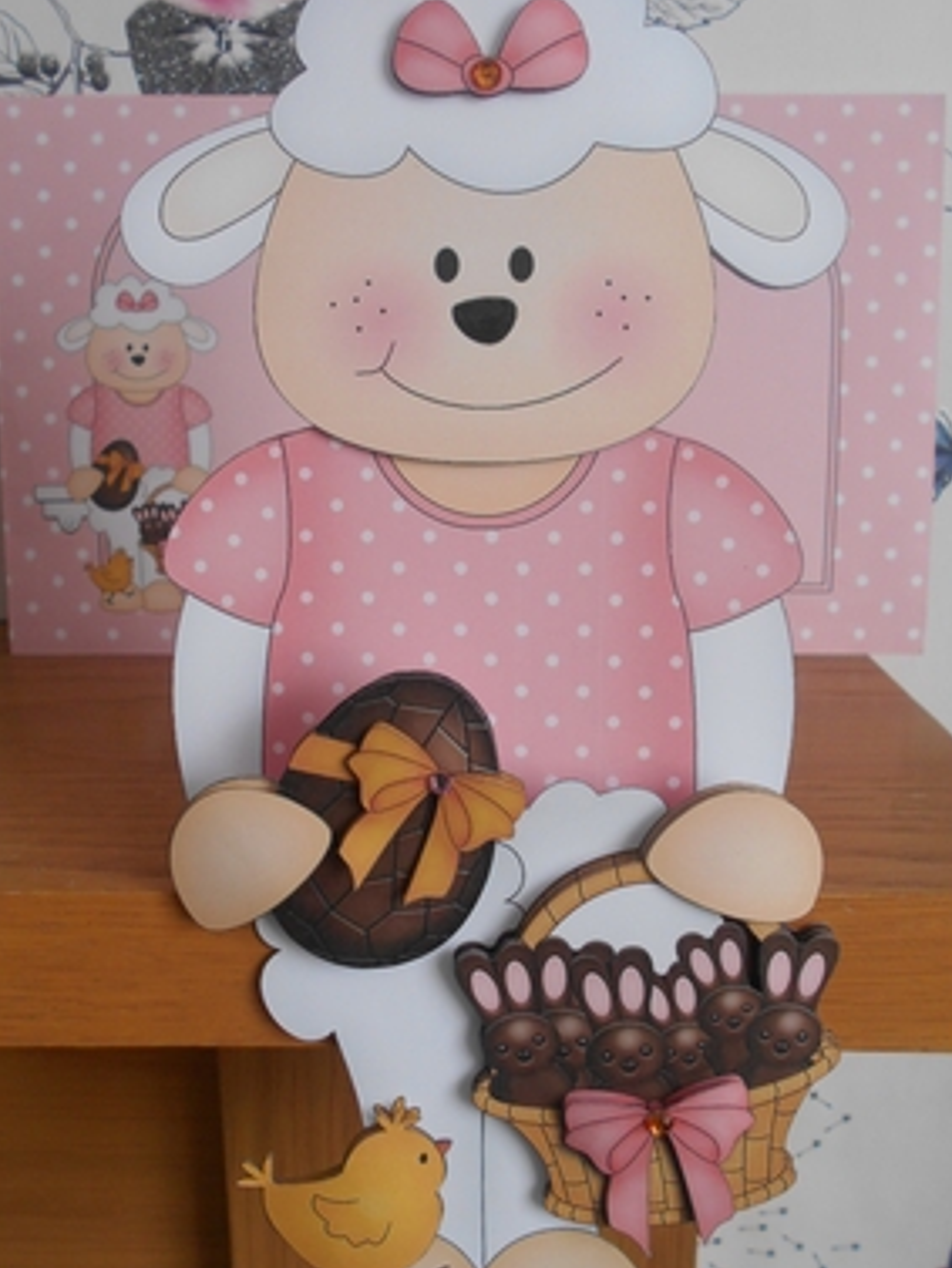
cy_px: 642
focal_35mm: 31
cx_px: 446
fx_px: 1136
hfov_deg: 45.4
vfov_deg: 58.3
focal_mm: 4.6
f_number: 3.2
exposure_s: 1/30
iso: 250
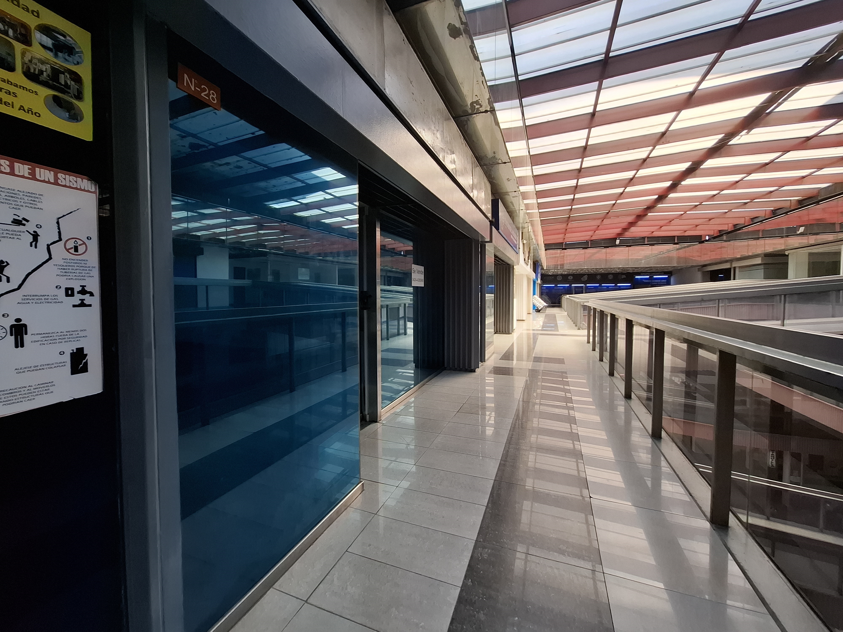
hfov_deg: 106.2
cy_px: 316
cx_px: 422
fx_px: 317
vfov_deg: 89.9
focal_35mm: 13
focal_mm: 1.74
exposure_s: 1/120
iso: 40
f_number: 2.2
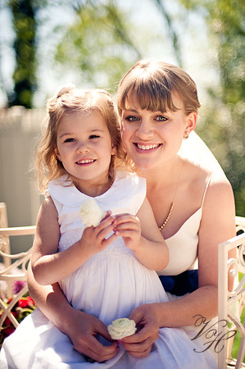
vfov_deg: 39.6
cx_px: 122
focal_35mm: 50
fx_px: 512
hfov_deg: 26.9
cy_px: 184
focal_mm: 50
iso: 200
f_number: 1.4
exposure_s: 1/8000
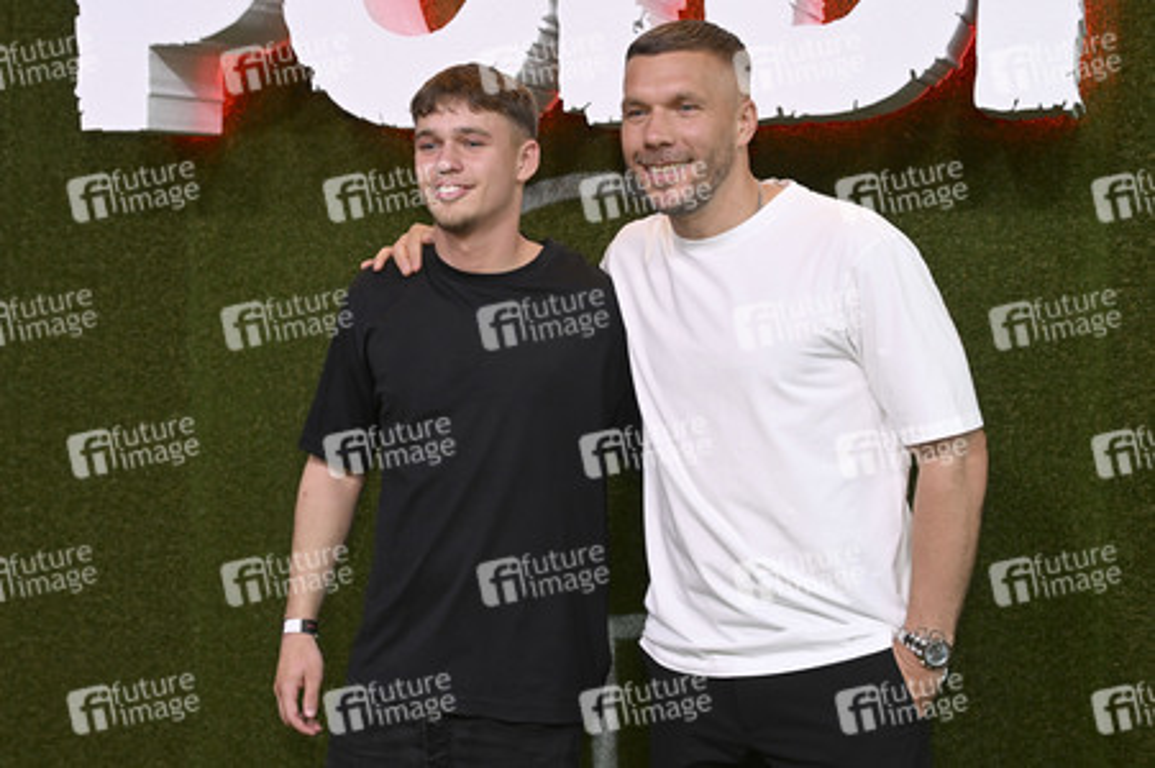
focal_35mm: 50
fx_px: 1603
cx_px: 578
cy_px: 384
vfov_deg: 27.0
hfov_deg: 39.6
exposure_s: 1/250
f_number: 5
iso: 1600
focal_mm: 50
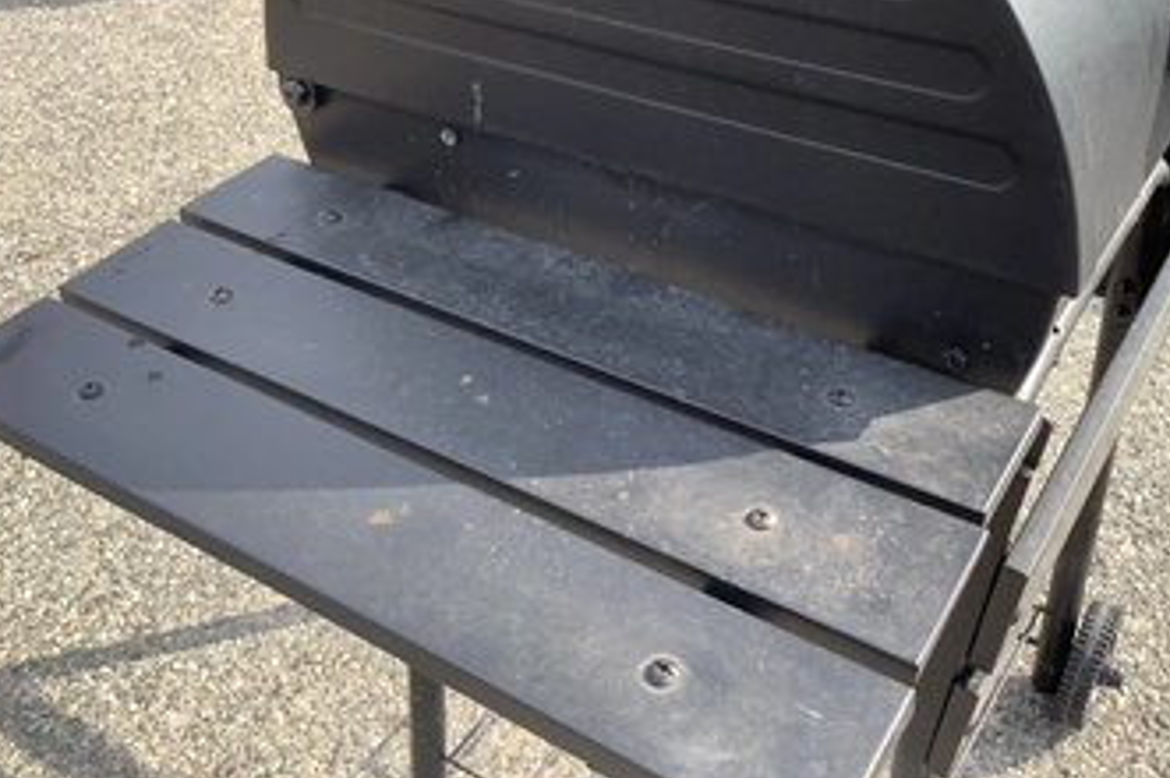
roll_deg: +3.0
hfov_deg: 49.6
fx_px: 1266
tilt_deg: -35.1
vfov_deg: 33.9
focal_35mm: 39
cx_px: 601
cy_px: 276
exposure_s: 1/416
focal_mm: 3.3
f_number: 2.4
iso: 25
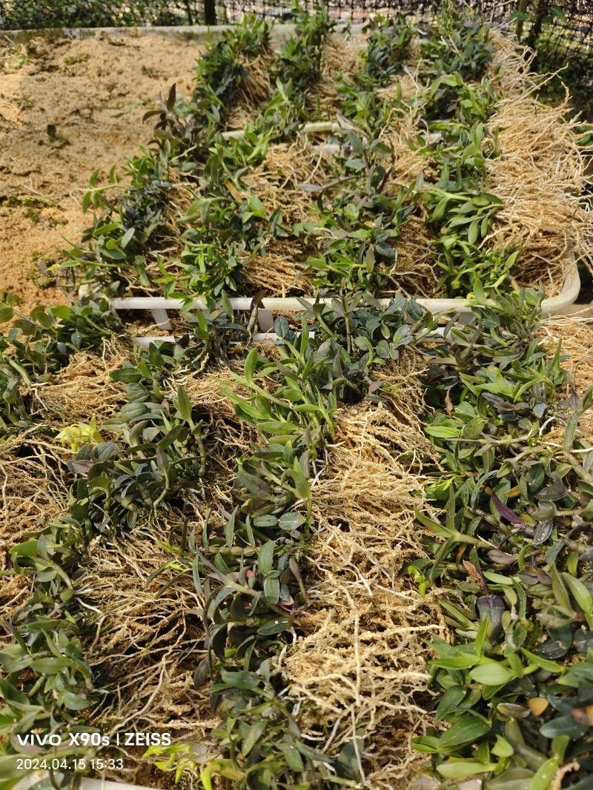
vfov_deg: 73.9
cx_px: 296
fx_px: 525
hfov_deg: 58.9
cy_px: 395
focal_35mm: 23
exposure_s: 1/247
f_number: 1.75
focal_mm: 5.5
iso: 72
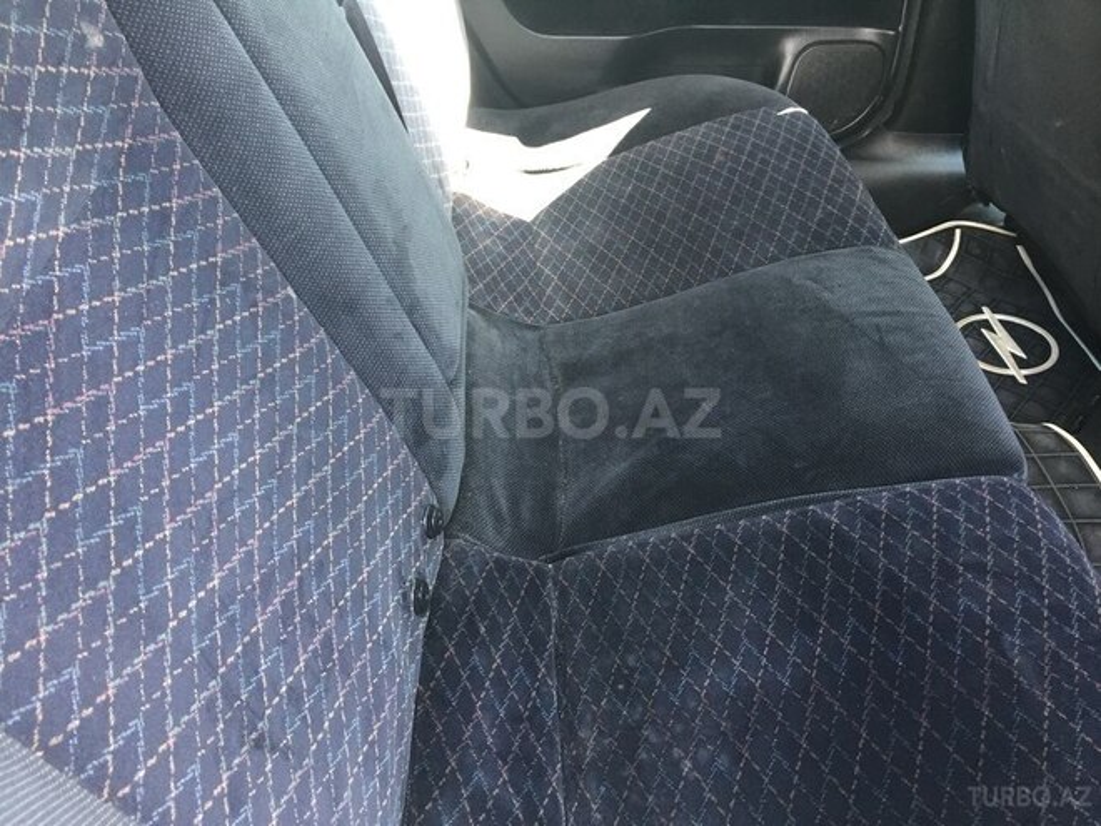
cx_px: 550
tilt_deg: -42.1
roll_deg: +2.2
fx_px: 922
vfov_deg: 48.2
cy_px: 413
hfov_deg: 61.7
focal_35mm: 29
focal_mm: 4.15
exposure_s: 1/33
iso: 160
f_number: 2.2
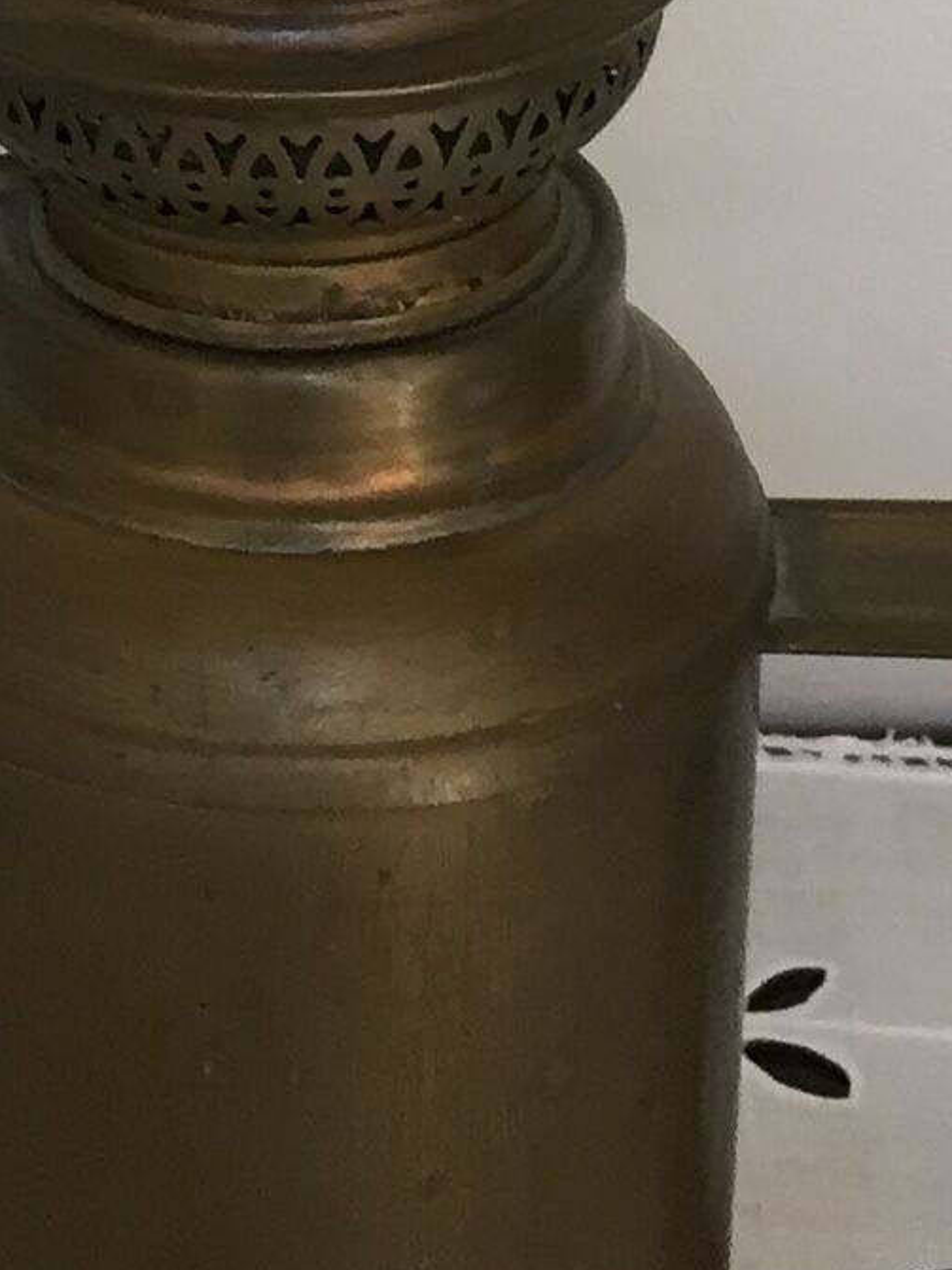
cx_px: 377
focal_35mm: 141
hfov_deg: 10.5
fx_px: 5172
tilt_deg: -17.2
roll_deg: -1.3
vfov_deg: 13.2
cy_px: -647
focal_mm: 4.15
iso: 40
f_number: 2.2
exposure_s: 1/33
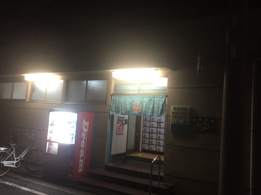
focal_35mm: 31
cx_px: 129
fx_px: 234
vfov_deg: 45.4
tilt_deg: +4.9
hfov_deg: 58.3
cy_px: 98
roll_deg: -3.6
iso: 200
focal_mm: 4.15
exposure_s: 1/30
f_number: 2.2
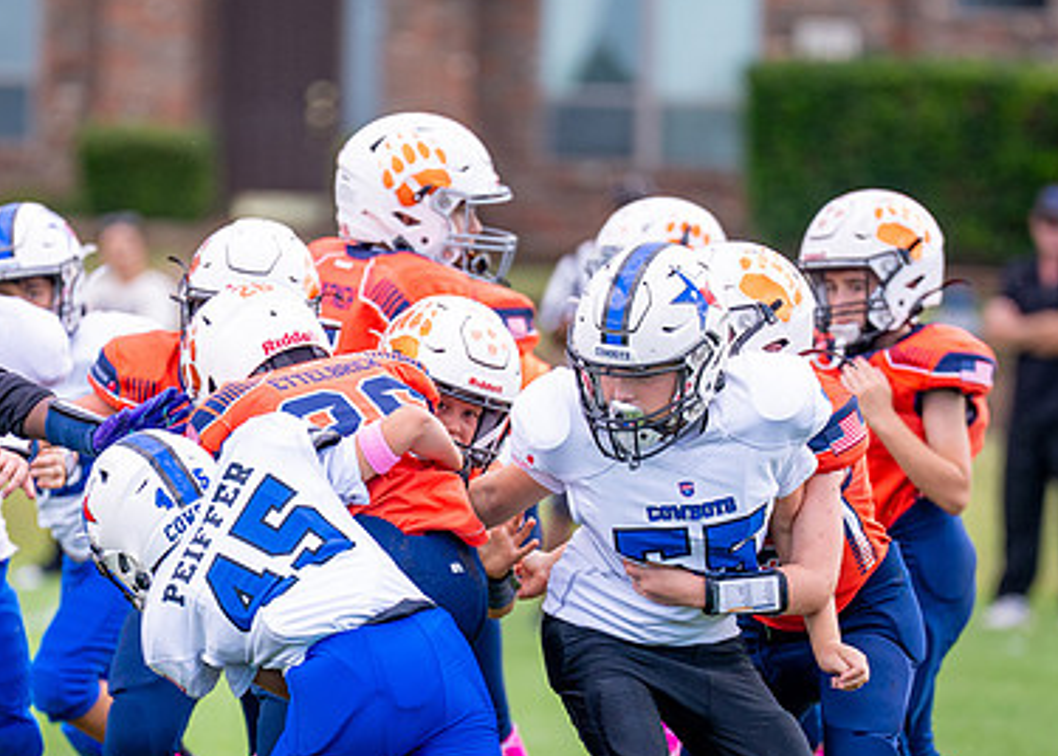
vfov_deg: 3.3
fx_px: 13314
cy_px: 589
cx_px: 419
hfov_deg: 4.6
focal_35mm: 443
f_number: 2.8
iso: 500
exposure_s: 1/2500
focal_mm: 200
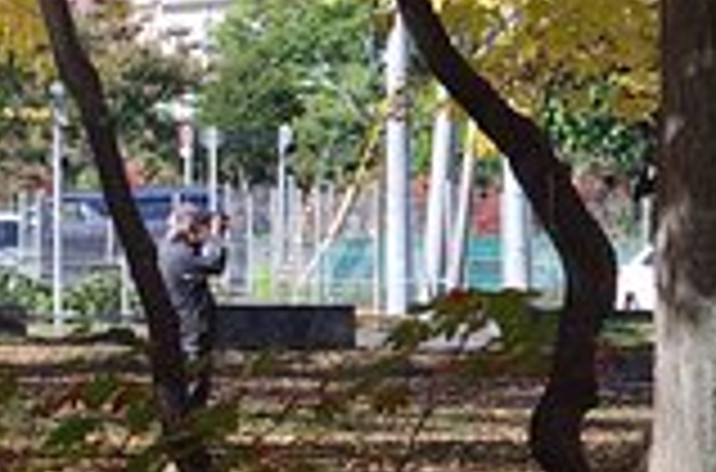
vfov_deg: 2.9
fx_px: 9221
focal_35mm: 465
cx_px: -1099
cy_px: -182
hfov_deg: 4.3
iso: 400
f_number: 9
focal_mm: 48
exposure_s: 1/60
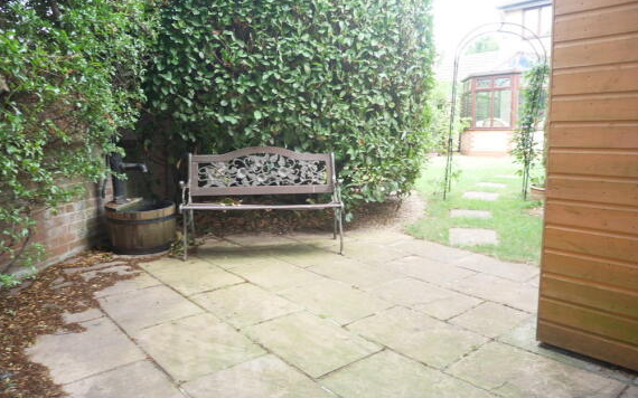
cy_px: 195
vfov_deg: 47.6
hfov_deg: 70.4
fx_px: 452
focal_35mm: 26
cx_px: 318
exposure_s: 1/50
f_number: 3.5
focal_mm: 12
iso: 200
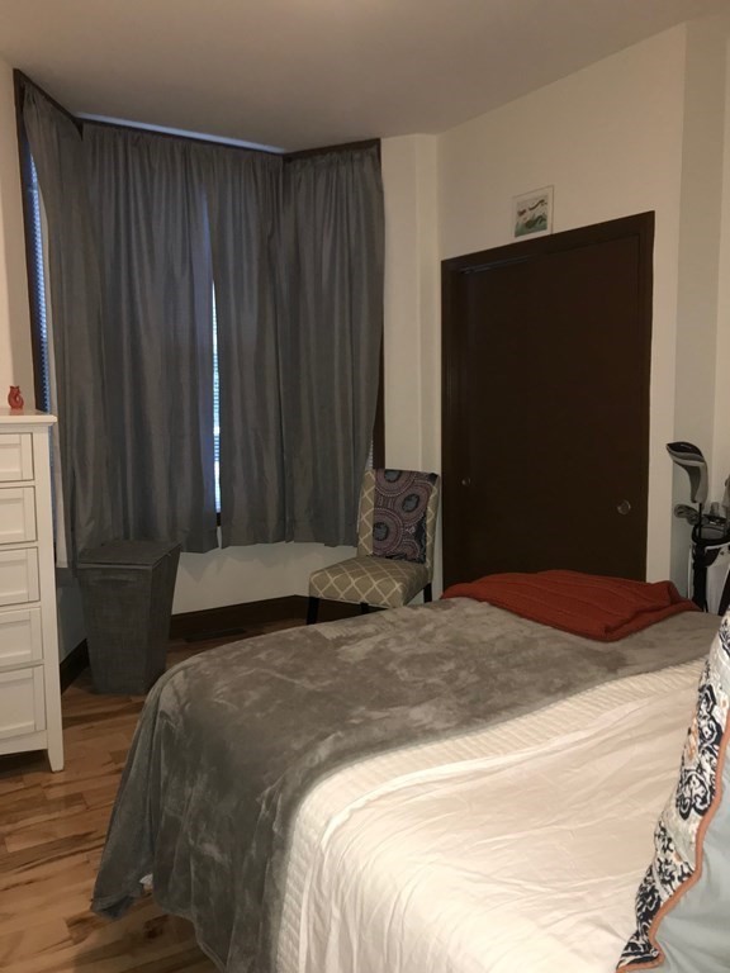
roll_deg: +0.4
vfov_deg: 63.4
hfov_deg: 49.7
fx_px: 787
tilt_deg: -5.7
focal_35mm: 28
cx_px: 365
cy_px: 486
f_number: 1.8
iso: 80
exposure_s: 1/16
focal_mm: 3.99
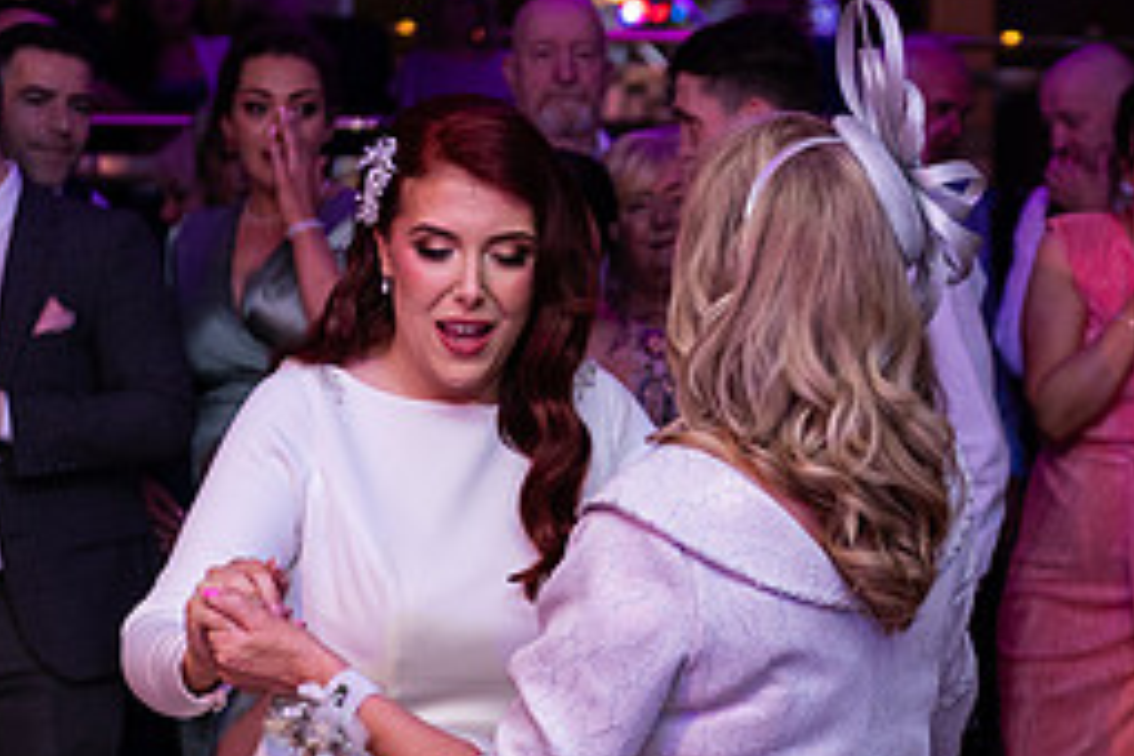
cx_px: 832
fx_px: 4158
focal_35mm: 132
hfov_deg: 15.5
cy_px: 540
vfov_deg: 10.4
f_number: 3.5
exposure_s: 1/160
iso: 500
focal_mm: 58
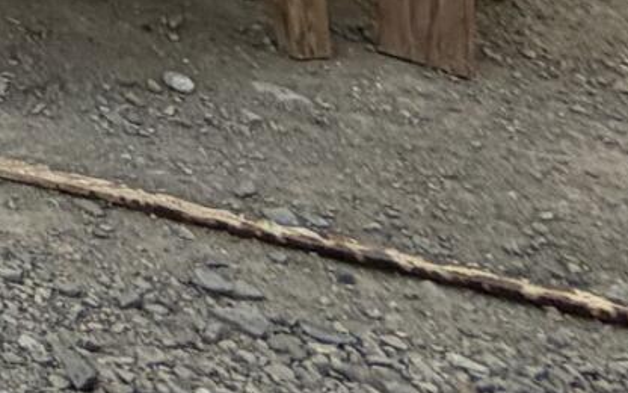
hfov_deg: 11.9
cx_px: -1167
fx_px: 1831
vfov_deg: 8.7
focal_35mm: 107
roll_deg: -1.5
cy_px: -990
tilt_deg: +9.6
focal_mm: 2.22
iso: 50
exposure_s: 1/221
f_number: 2.2
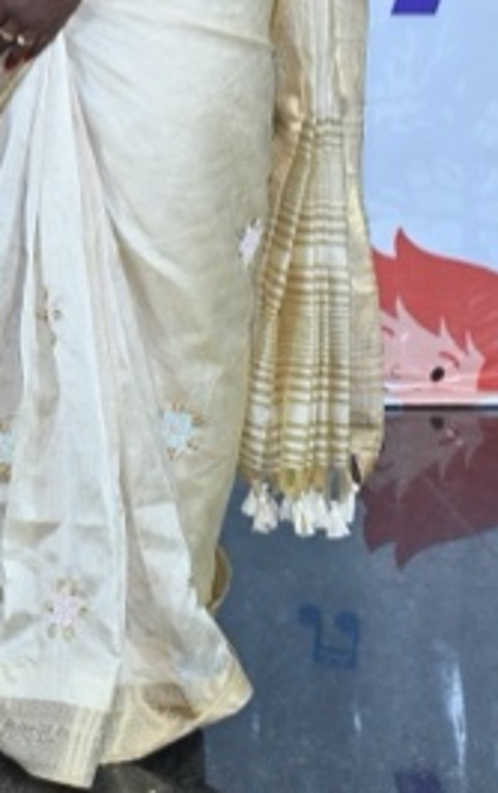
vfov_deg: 15.6
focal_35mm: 130
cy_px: -63
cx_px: -203
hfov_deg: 9.9
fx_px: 2814
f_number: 6.3
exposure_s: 1/160
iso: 1000
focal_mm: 34
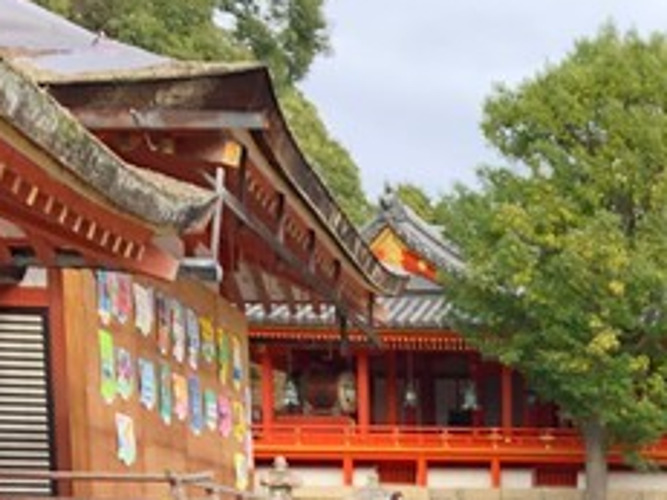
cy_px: 803
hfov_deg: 18.0
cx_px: 1008
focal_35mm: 97
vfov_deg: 14.0
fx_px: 1868
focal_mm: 3.99
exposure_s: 1/281
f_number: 1.8
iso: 20
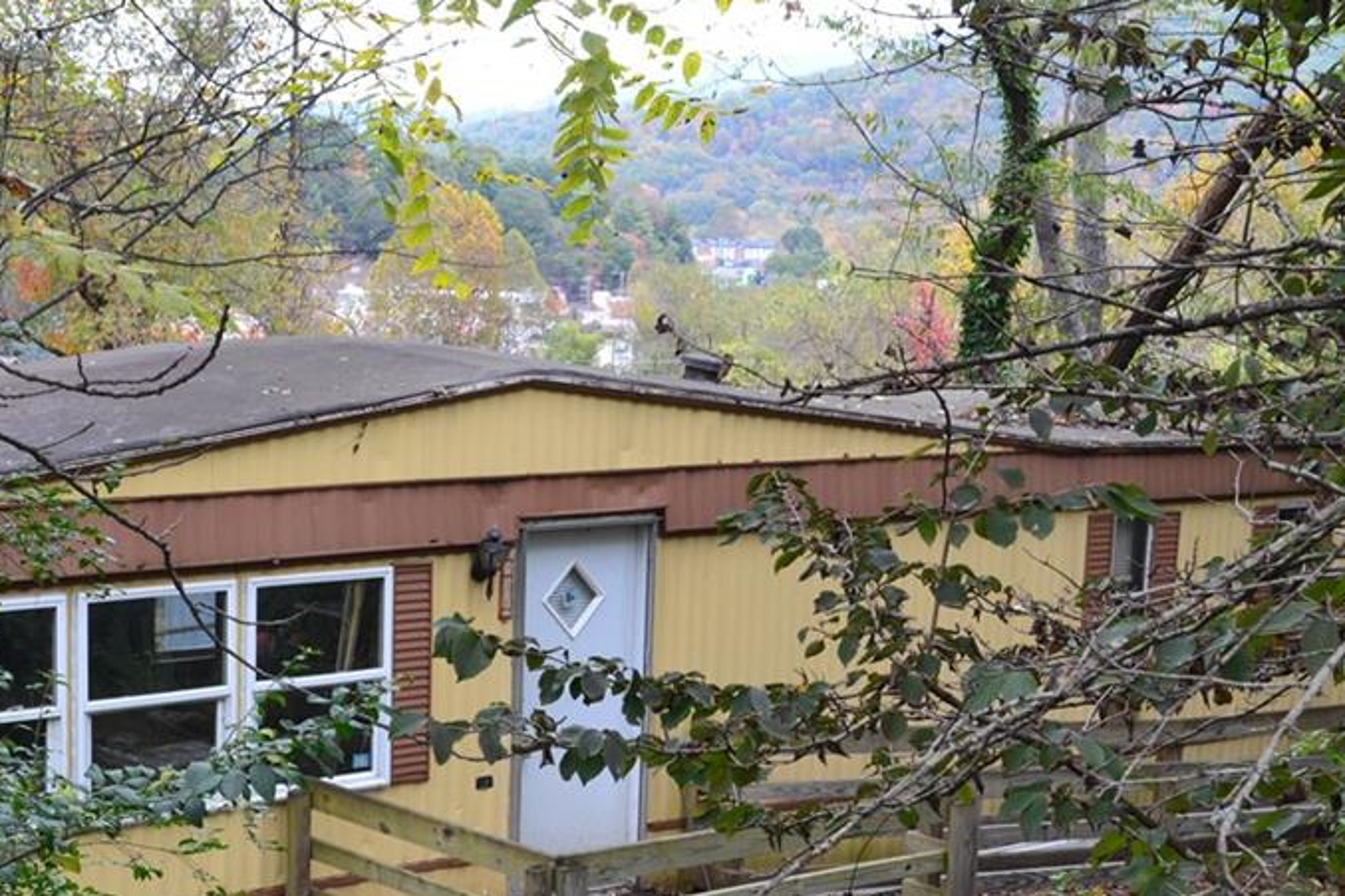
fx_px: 2456
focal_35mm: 66
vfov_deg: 20.6
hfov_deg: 30.4
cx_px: 447
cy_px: 630
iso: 400
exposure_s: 1/50
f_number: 8
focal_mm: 29
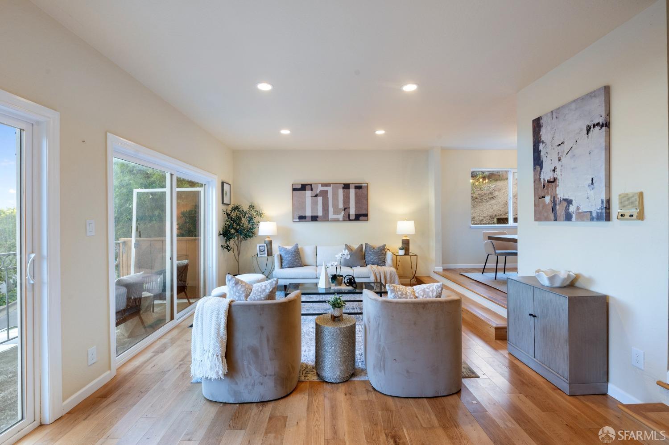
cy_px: 222
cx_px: 334
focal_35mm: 16
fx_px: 297
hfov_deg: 96.8
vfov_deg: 73.6
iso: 640
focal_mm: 16
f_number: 8
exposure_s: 1/20
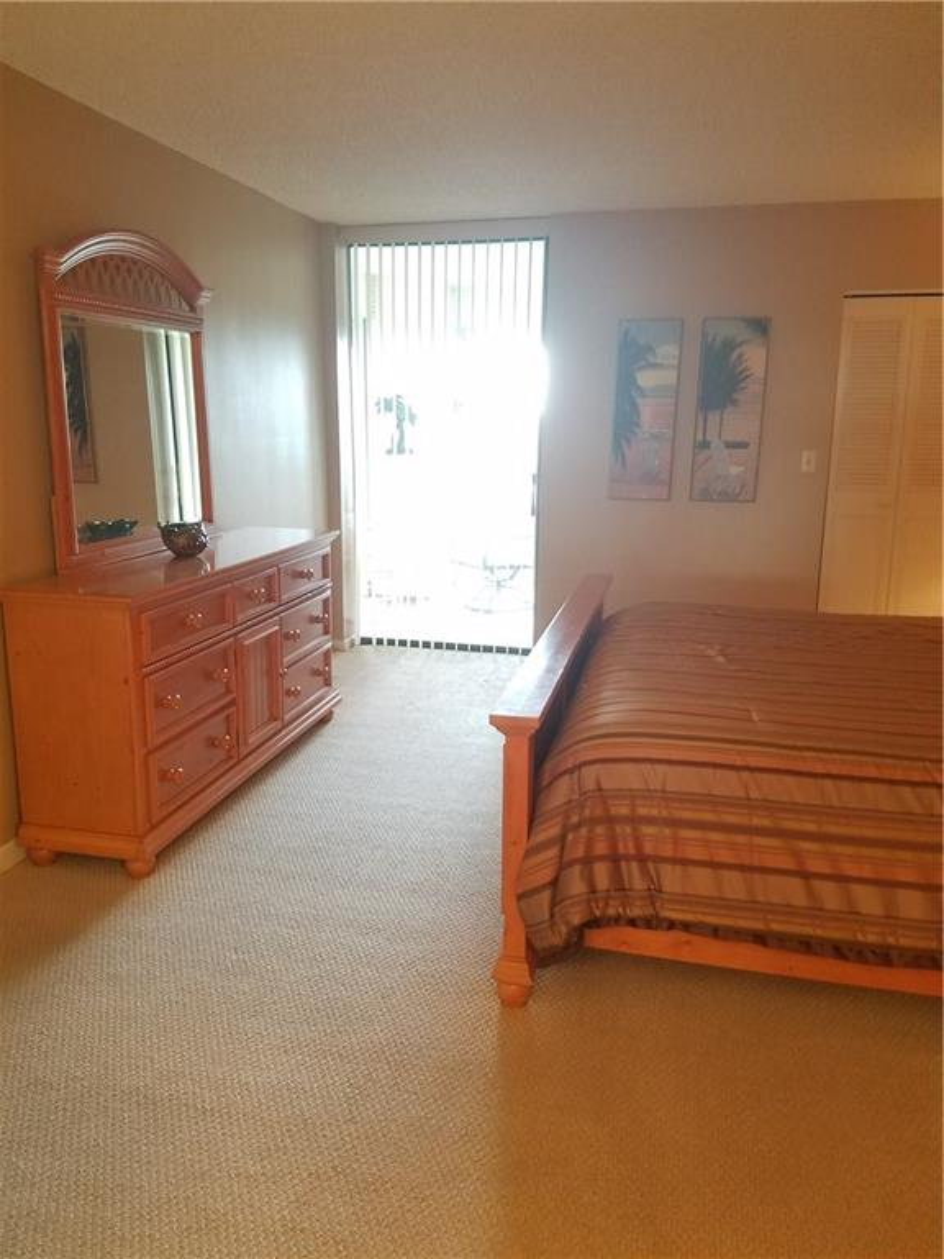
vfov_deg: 67.3
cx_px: 472
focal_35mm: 26
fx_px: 945
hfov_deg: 53.1
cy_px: 630
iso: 200
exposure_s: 1/24
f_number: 1.7
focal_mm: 4.2
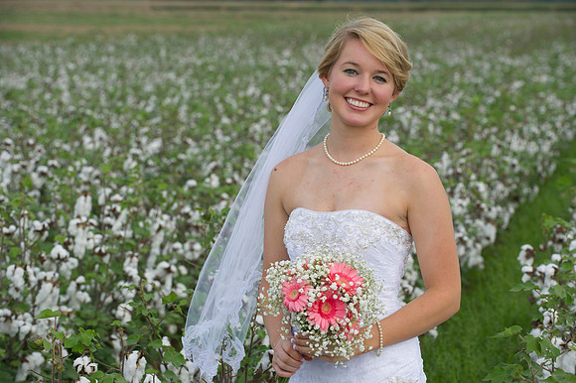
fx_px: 1919
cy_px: 192
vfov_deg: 11.4
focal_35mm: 120
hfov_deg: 17.1
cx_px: 288
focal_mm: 120
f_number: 7.1
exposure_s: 1/125
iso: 200
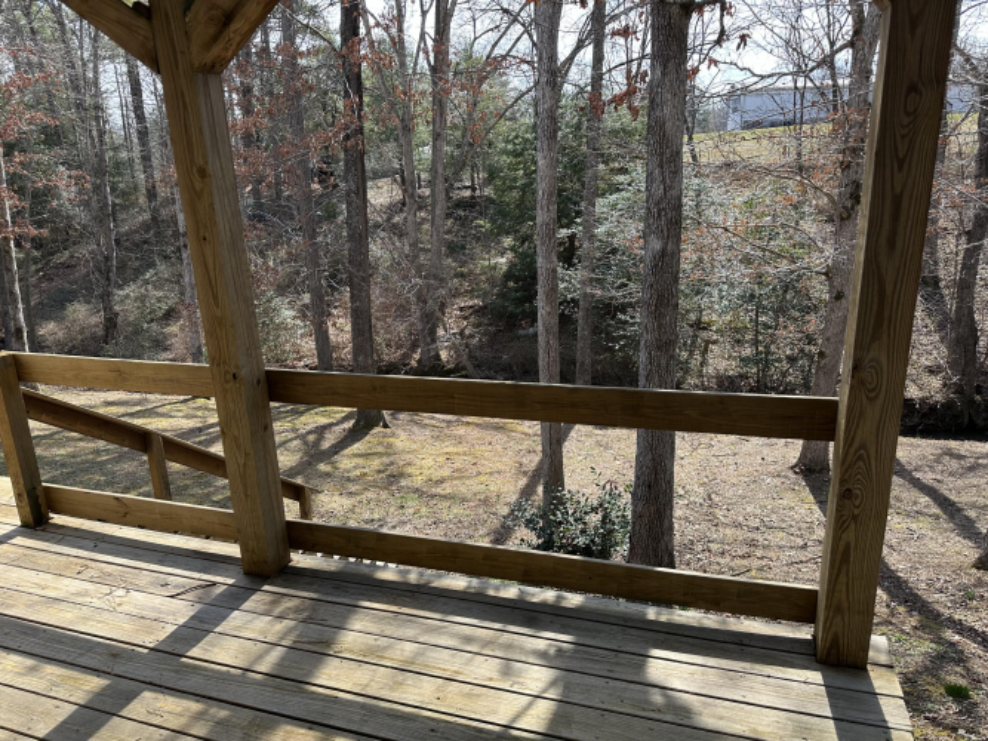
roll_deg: +1.6
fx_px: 685
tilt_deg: -16.1
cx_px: 494
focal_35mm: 24
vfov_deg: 56.8
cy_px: 370
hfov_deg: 71.6
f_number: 1.78
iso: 80
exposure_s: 1/989
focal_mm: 6.86
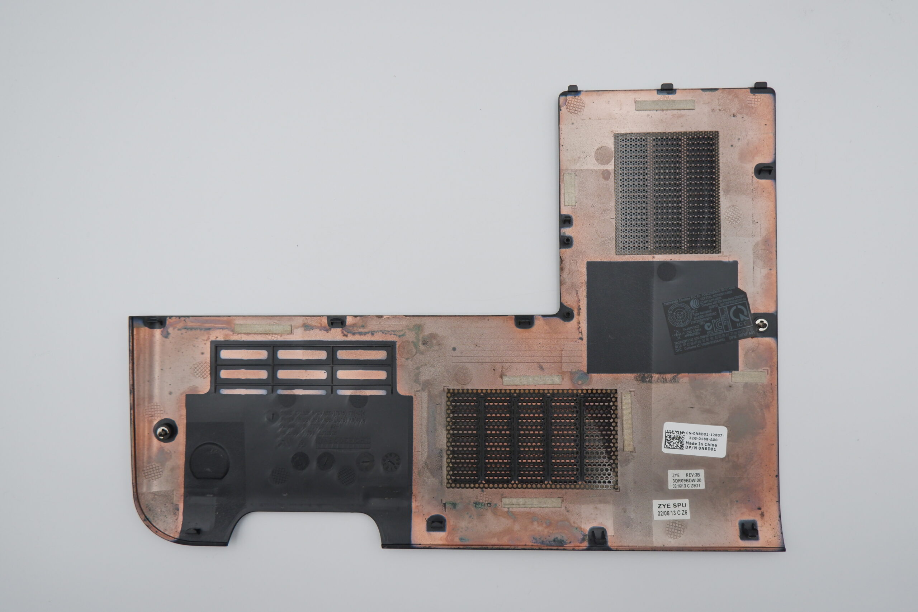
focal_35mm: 23
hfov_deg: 76.1
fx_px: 586
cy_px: 306
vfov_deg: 55.1
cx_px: 459
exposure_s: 1/350
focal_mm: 15.6
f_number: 5.6
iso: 800
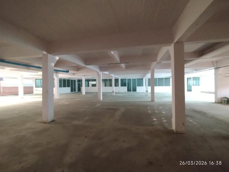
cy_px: 86
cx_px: 114
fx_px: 99
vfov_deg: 81.7
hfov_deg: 98.2
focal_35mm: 15
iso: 1000
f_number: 2.2
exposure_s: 1/17
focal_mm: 1.65
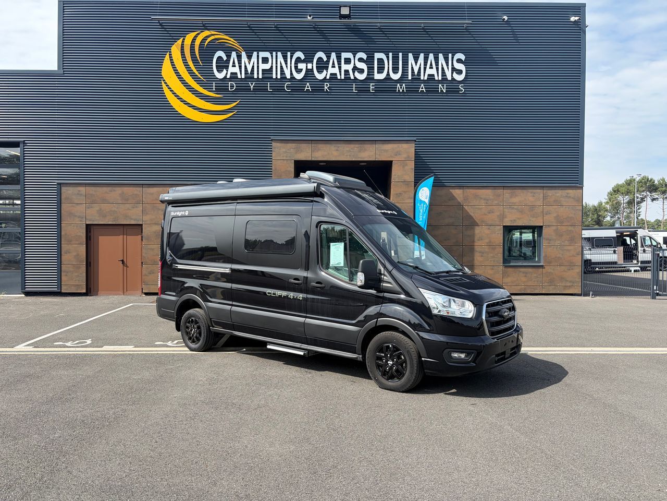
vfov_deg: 53.1
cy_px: 250
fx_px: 501
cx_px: 334
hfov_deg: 67.3
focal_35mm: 26
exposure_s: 1/1626
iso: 50
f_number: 1.6
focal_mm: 5.96
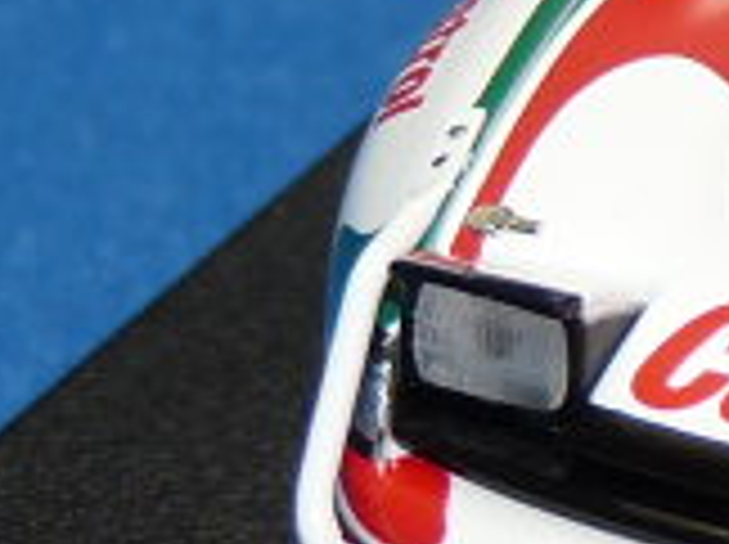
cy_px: -31
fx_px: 11145
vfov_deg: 2.8
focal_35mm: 530
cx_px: 1404
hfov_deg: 3.7
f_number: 3.4
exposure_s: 1/40
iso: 100
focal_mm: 13.3
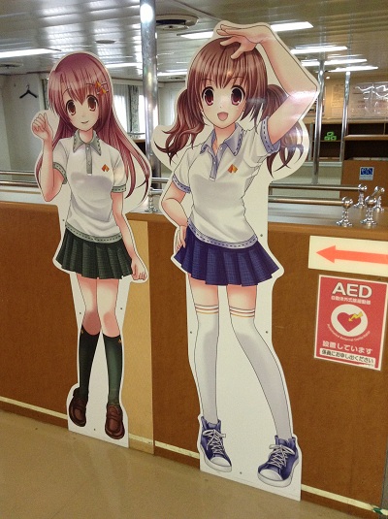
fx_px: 494
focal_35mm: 33
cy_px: 260
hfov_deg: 42.9
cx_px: 194
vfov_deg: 55.4
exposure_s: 1/24
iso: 125
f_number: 2.4
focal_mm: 3.3
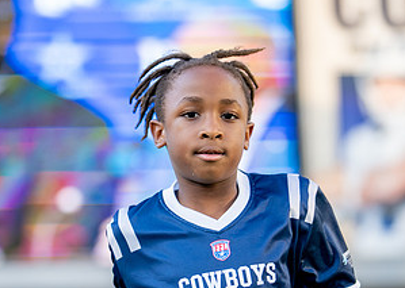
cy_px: 221
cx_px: 168
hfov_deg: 13.3
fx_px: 1735
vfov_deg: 9.5
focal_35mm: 151
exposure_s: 1/1600
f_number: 1.2
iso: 125
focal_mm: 50
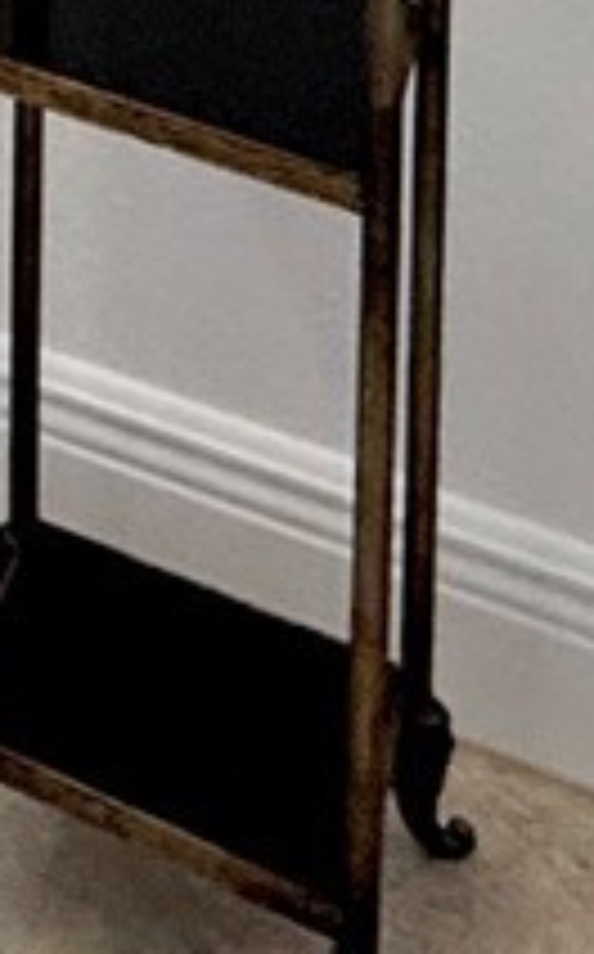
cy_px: -1431
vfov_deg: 13.2
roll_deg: +0.3
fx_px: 2909
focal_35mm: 112
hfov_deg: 9.1
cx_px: -1269
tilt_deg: -2.5
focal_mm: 2.22
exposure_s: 1/120
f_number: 2.2
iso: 100
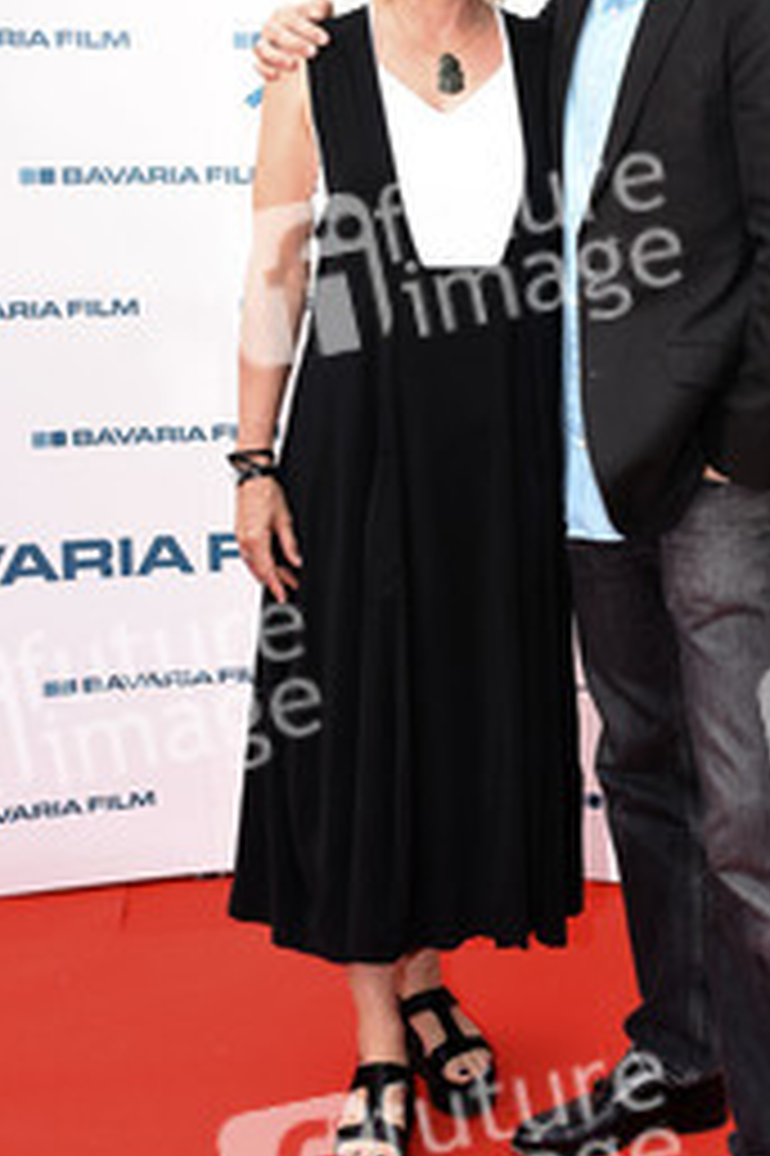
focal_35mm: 56
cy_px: 486
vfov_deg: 35.6
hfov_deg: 23.9
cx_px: 581
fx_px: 1799
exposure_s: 1/160
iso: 200
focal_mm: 24
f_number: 5.6
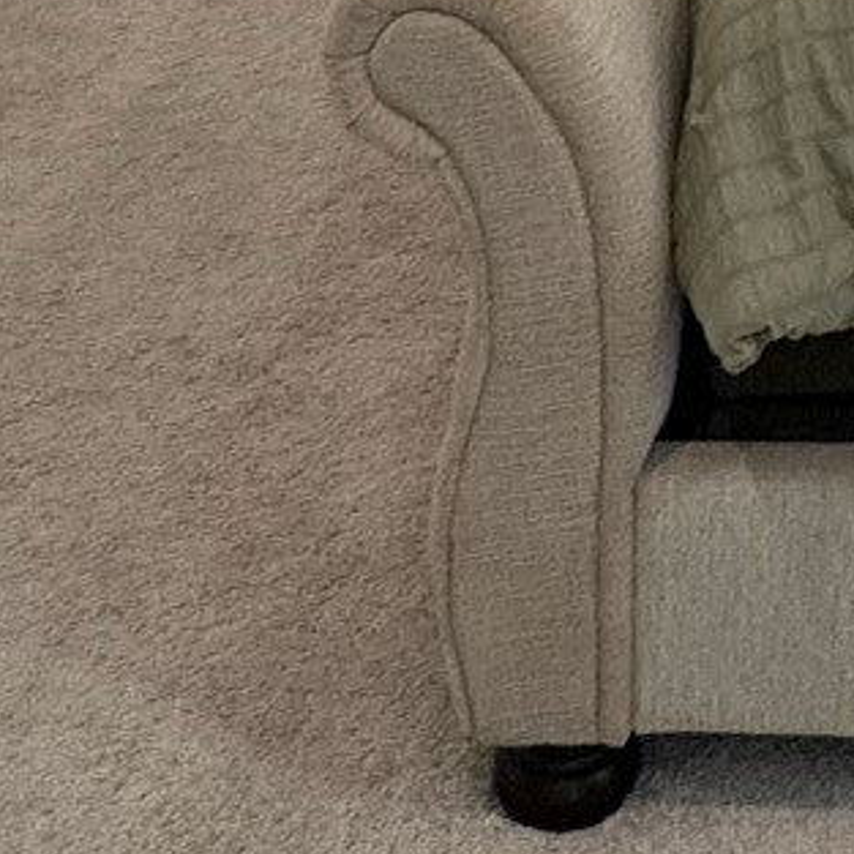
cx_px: 911
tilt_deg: -0.9
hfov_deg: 20.5
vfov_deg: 15.7
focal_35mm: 81
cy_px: -958
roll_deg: -0.3
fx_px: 2261
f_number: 2.2
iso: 200
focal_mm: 2.22
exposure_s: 1/120
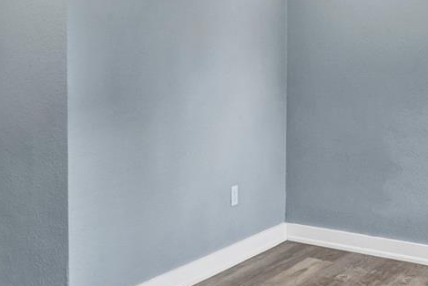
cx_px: 106
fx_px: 607
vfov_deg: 25.8
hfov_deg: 37.9
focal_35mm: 51
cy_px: 40
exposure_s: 1/10
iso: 200
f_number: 10
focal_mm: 10
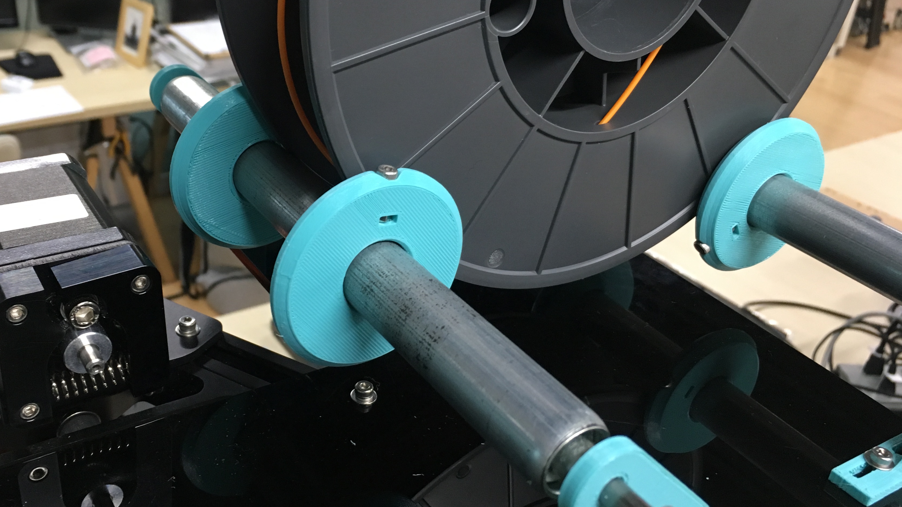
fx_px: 909
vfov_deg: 31.1
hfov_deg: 52.4
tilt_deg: -28.0
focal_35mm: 38
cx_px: 363
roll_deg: -4.2
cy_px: 214
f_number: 2.2
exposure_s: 1/30
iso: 100
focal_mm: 4.15
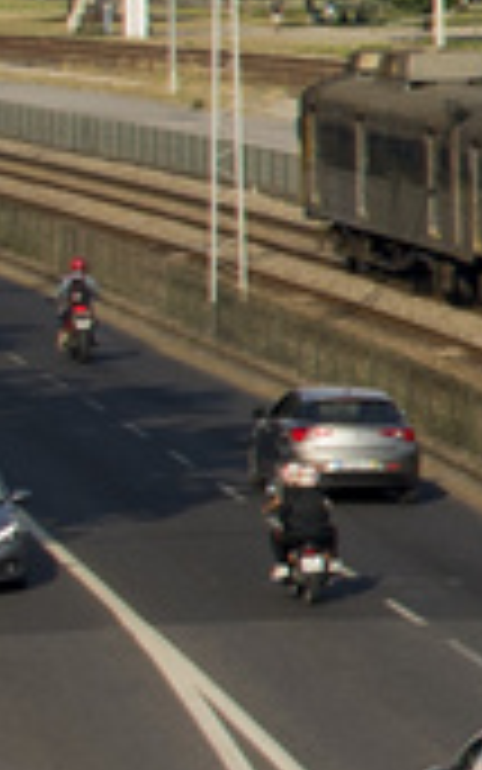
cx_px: 2446
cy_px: -23
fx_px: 7224
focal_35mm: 344
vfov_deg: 6.1
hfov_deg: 3.5
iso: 200
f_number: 7.1
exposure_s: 1/800
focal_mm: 20
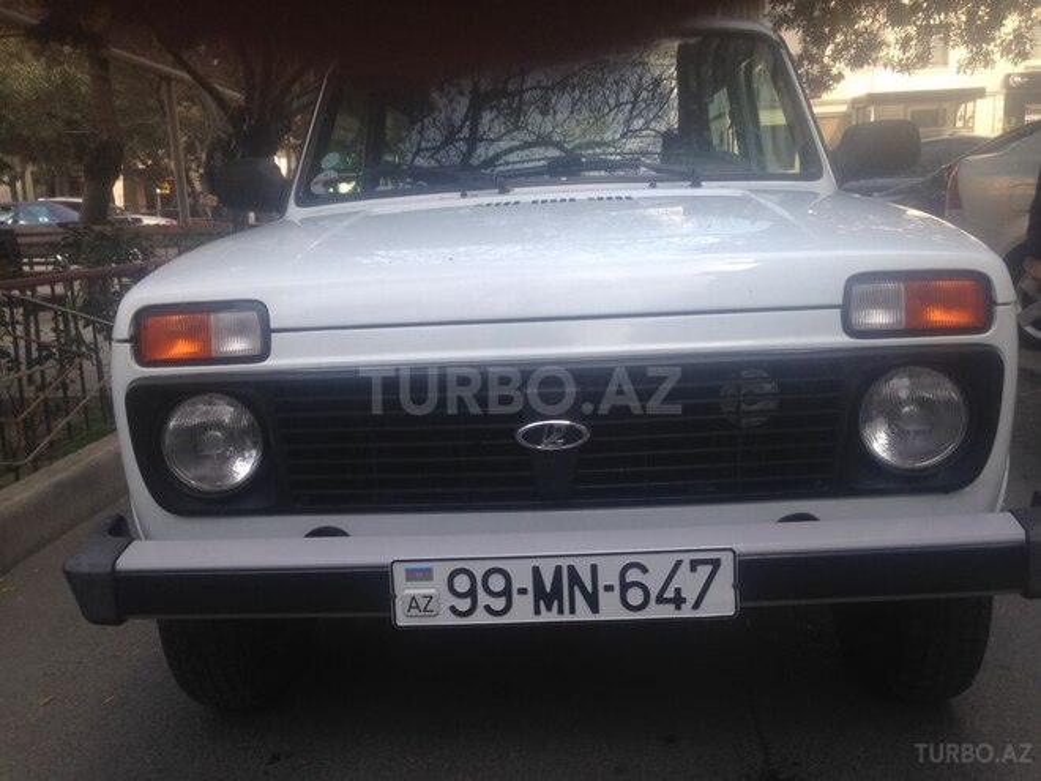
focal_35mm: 33
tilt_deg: -10.0
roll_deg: +0.7
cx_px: 520
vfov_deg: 42.9
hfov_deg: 55.4
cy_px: 390
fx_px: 992
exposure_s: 1/238
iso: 50
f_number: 2.4
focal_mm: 4.12
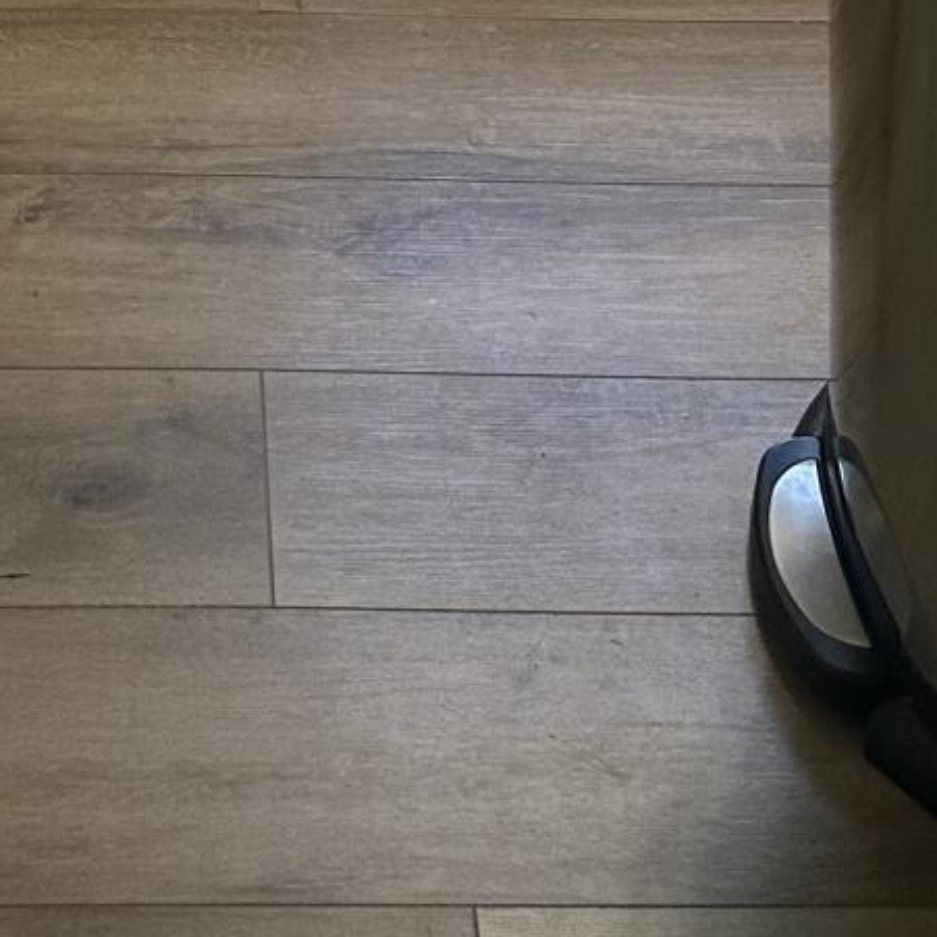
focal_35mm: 94
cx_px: 307
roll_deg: -2.7
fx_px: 2879
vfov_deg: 14.3
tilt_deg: -10.3
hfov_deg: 18.4
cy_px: -1124
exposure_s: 1/60
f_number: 1.78
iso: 200
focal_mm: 6.86
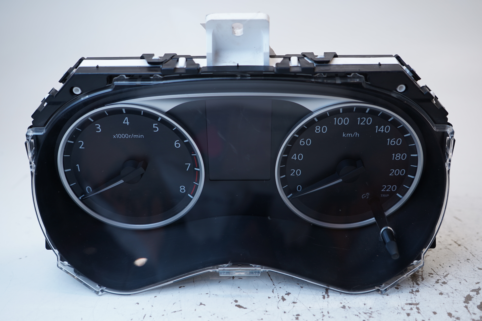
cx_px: 241
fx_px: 482
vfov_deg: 36.9
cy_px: 160
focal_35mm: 36
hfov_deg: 53.1
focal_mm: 24
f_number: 2.8
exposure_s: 1/100
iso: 100
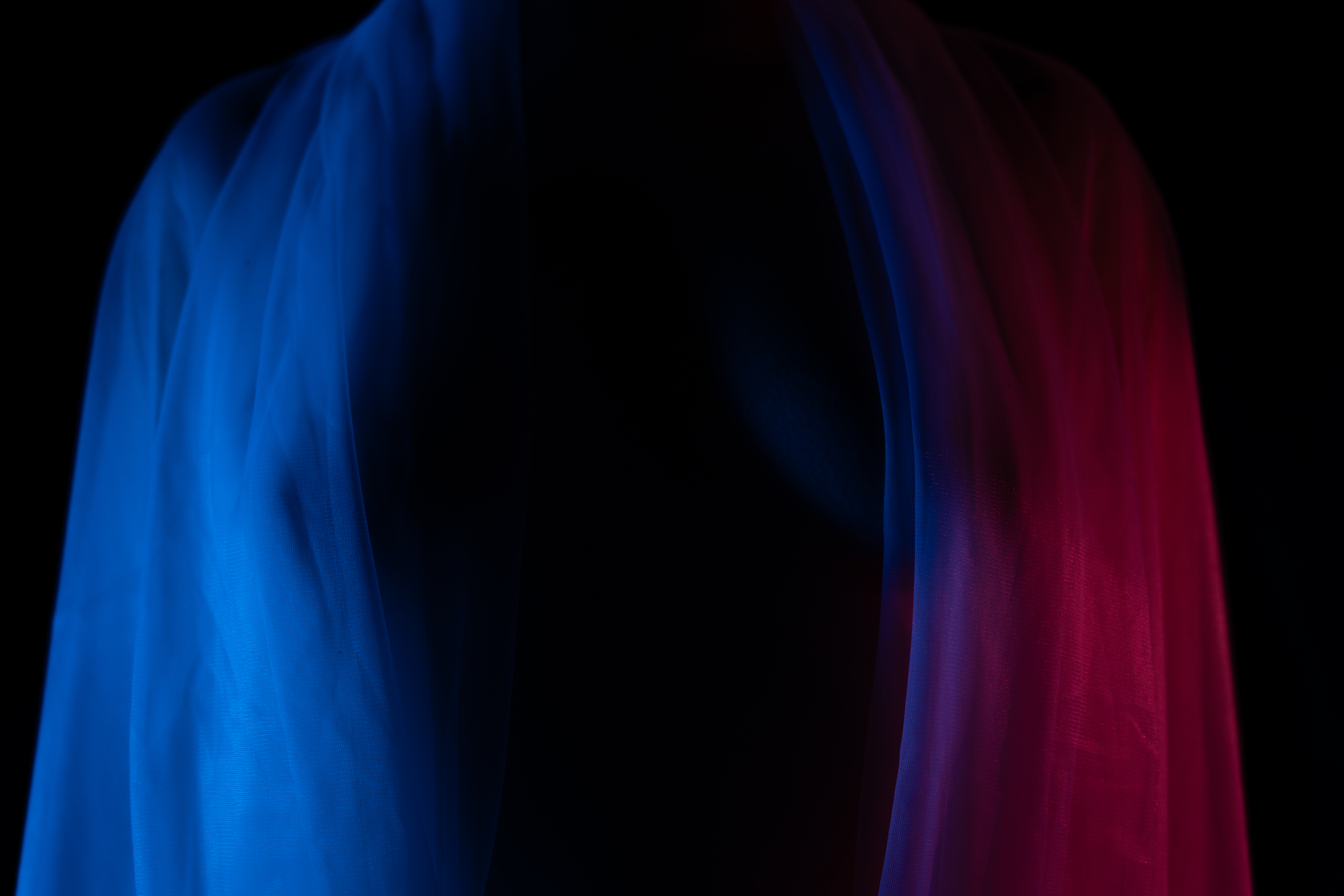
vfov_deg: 27.0
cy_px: 448
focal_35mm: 50
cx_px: 672
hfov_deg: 39.6
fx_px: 1867
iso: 200
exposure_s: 1/60
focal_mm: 50
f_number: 3.5
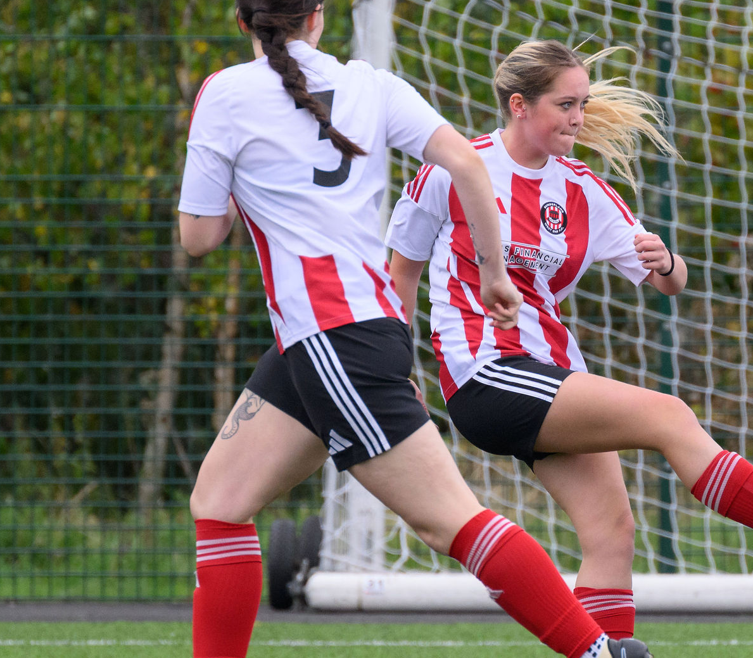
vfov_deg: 1.5
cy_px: 316
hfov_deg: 1.7
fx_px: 25514
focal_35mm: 1104
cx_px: 641
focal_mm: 400
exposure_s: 1/1250
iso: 1250
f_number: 5.6
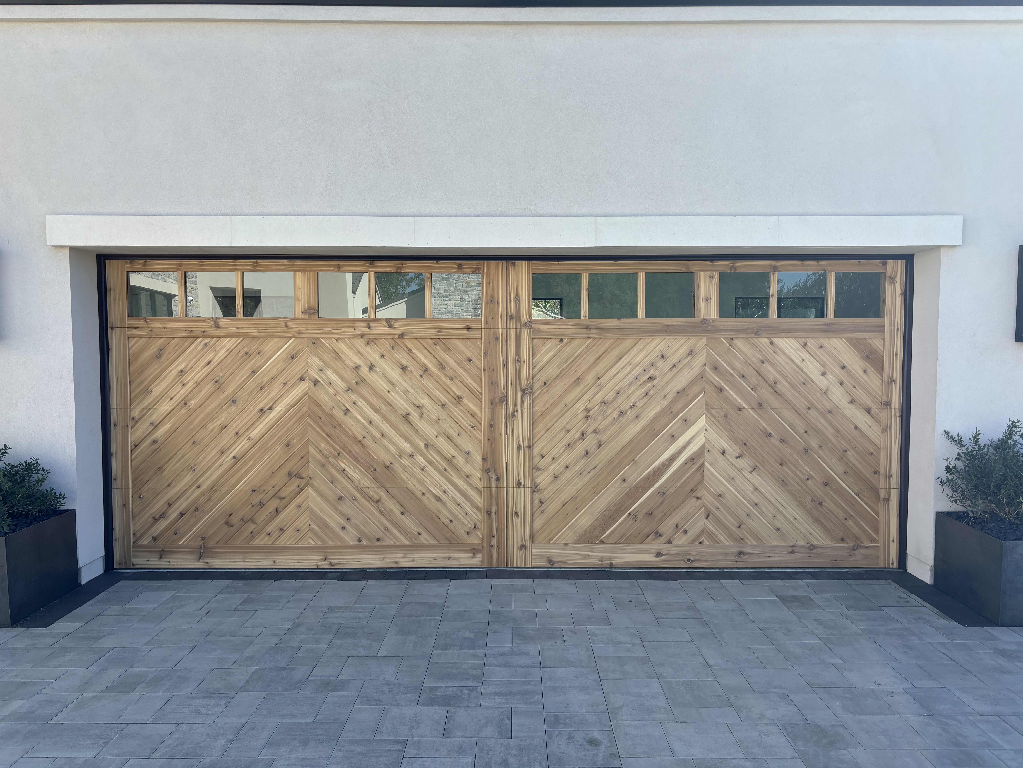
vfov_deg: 53.1
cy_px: 384
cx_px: 512
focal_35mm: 26
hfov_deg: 67.3
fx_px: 768
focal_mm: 5.96
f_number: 1.6
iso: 50
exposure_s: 1/1381
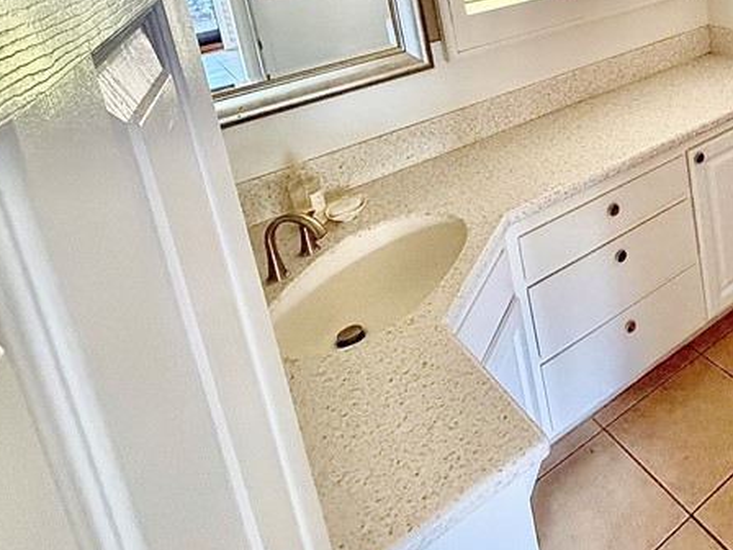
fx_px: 678
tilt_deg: -12.1
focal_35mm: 32
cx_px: 708
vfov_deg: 38.7
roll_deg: +6.3
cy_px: -11
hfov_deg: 48.3
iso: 640
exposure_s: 1/60
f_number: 2.2
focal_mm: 2.22
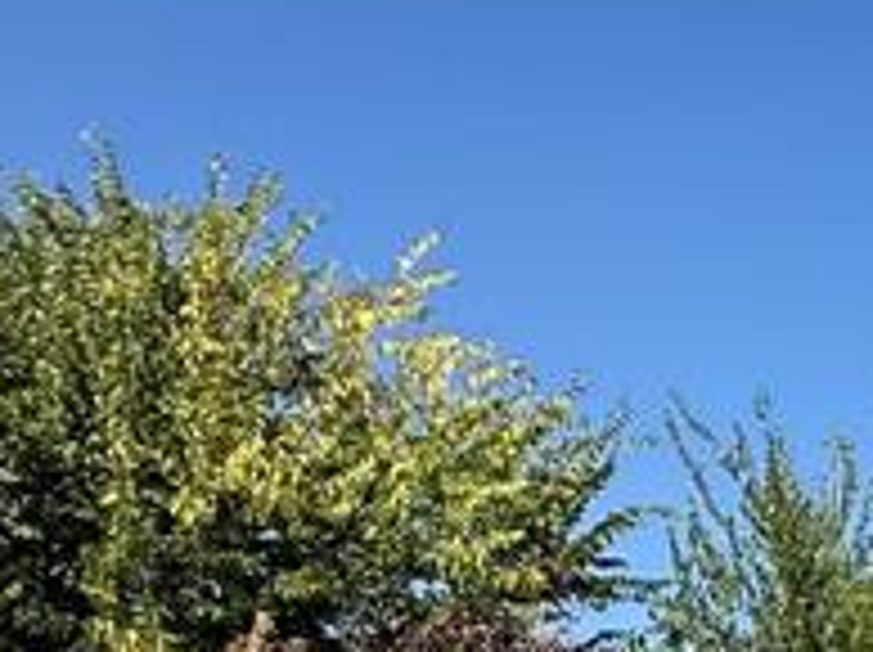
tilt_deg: +2.6
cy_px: 944
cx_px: 1328
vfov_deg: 18.0
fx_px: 1864
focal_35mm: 74
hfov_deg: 21.8
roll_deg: -1.0
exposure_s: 1/2024
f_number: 2.2
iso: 50
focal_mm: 2.22
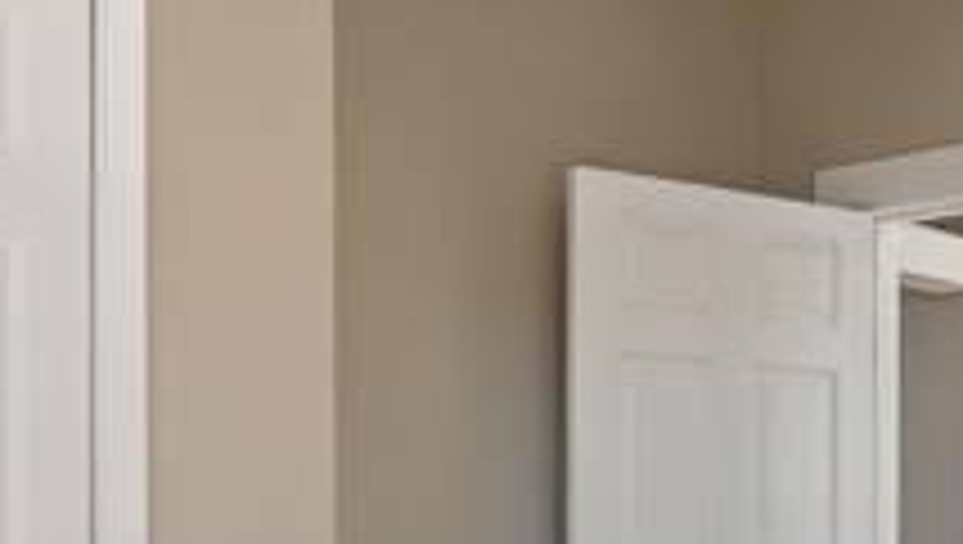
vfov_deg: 16.9
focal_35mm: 70
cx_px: 801
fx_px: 1790
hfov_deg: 29.3
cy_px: 553
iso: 100
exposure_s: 1/15
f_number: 8
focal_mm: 14
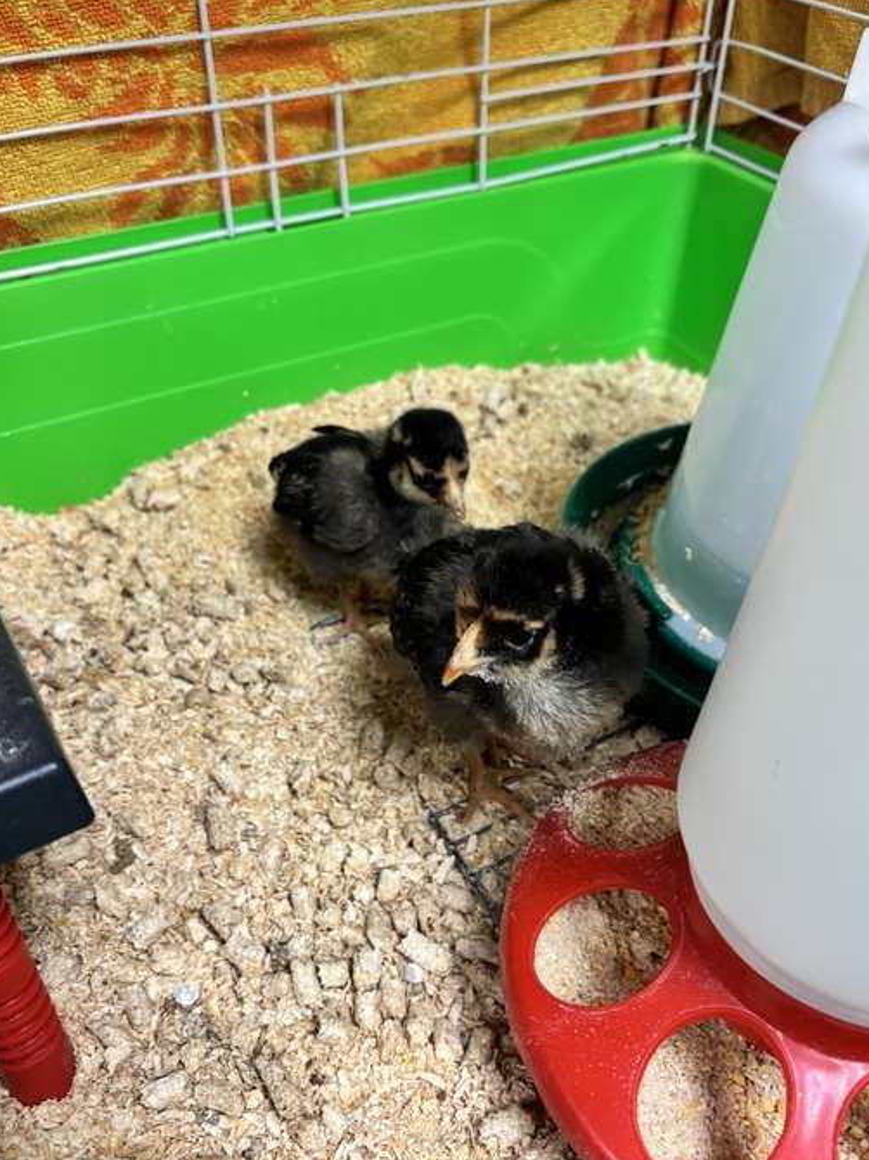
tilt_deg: -43.1
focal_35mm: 29
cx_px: 422
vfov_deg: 61.7
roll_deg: -1.2
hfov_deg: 48.2
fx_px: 971
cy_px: 603
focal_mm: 5.96
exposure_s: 1/60
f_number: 1.6
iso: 125
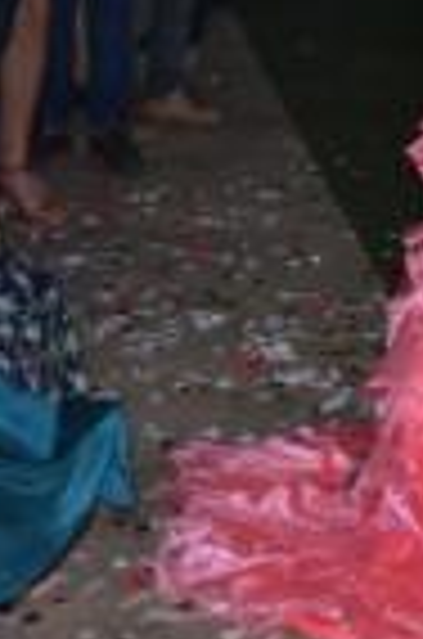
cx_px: 760
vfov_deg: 15.8
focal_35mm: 127
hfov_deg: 10.1
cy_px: -16
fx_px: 2249
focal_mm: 24
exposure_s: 1/60
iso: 1400
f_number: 4
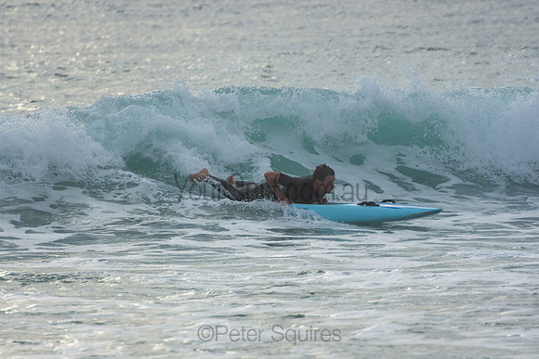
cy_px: 180
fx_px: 8985
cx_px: 270
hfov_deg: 3.4
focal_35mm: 600
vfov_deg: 2.3
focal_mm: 400
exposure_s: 1/1000
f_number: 5.6
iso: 220
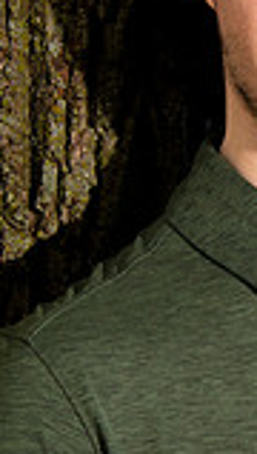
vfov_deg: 7.3
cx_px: 403
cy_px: 303
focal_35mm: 296
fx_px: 3569
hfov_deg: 4.1
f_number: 14
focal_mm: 100
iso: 800
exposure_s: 1/160
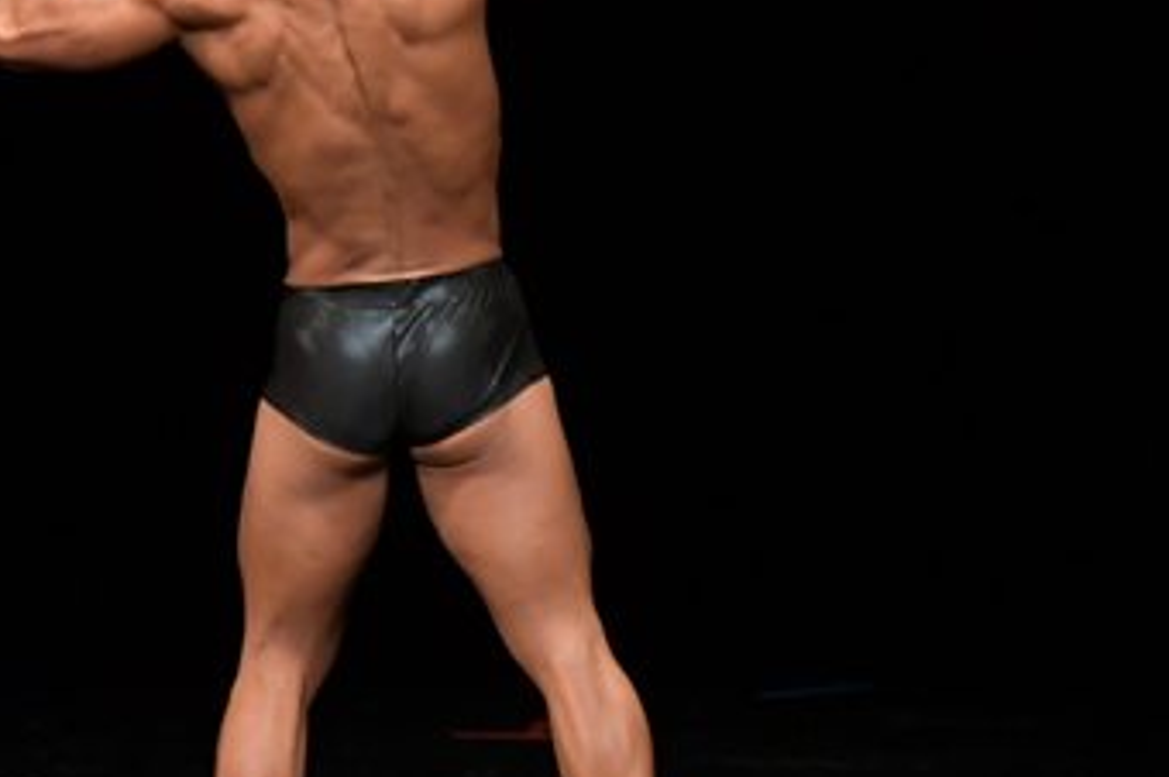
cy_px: 282
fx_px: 19983
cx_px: 555
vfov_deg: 2.2
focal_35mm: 616
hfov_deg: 3.4
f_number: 5.6
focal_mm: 180
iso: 3200
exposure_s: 1/400
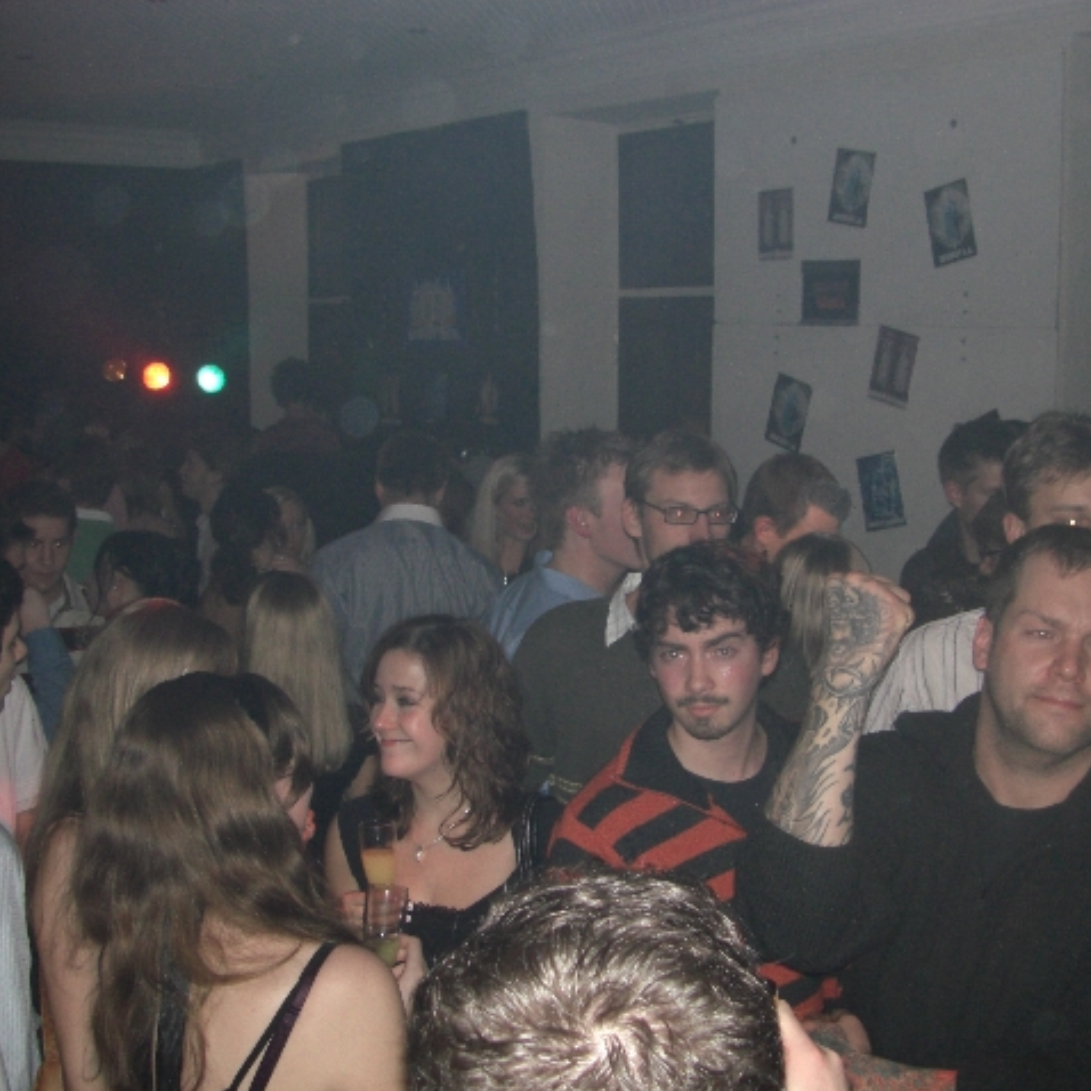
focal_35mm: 45
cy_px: 546
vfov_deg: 37.6
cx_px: 591
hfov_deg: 37.5
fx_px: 1605
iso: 200
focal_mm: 6.3
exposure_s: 1/60
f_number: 3.4
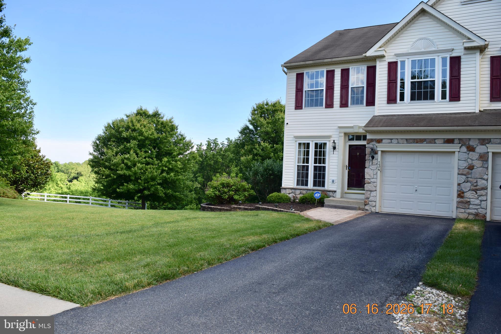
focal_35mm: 27
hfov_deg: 67.4
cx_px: 250
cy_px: 167
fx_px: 376
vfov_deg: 47.9
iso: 100
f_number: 7.1
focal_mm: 18
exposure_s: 1/200
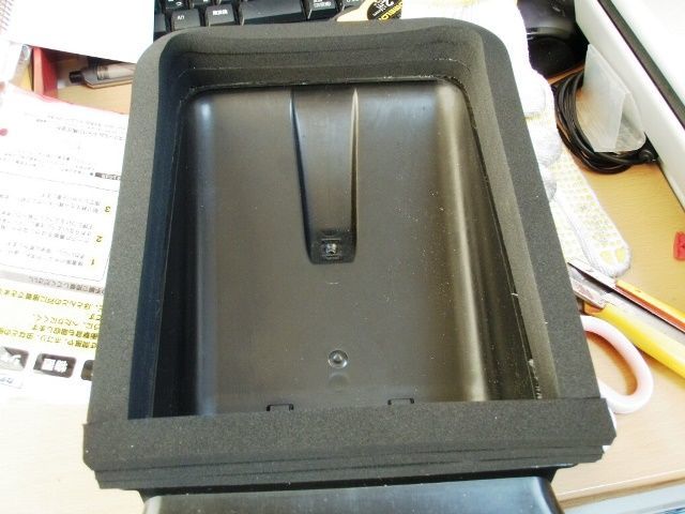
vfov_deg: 37.7
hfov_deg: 49.0
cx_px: 342
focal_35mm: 38
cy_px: 257
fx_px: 752
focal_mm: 6.7
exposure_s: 1/6
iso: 200
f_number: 3.5
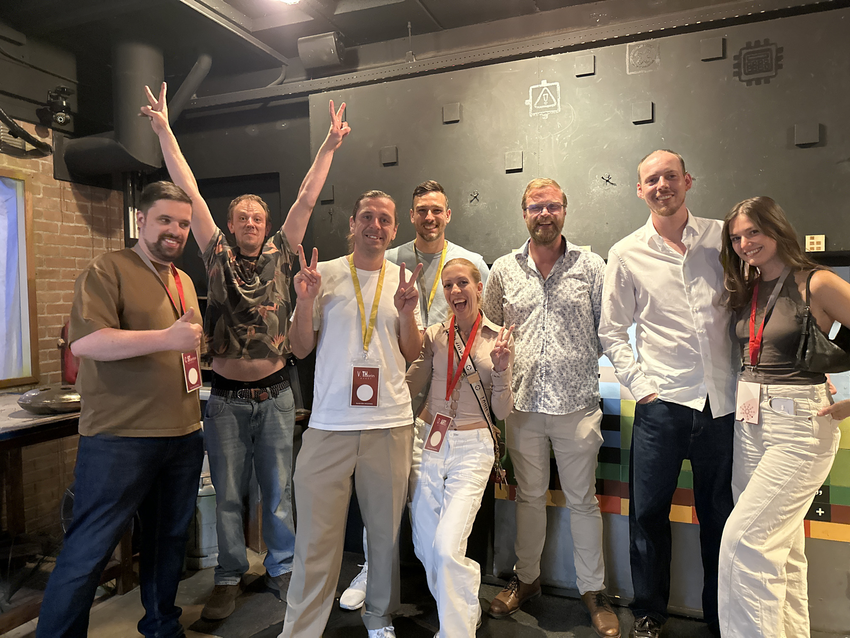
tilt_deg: -1.8
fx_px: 589
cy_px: 319
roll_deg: +1.1
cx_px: 425
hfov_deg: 71.6
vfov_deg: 56.8
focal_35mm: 24
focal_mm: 6.86
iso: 1000
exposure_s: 1/33
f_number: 1.78
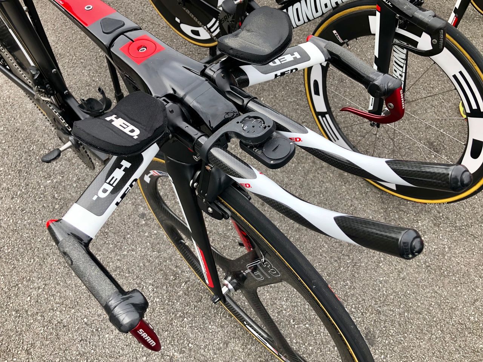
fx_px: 391
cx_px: 242
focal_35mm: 28
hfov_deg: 63.4
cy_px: 181
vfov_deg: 49.7
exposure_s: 1/393
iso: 20
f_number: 1.8
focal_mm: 3.99
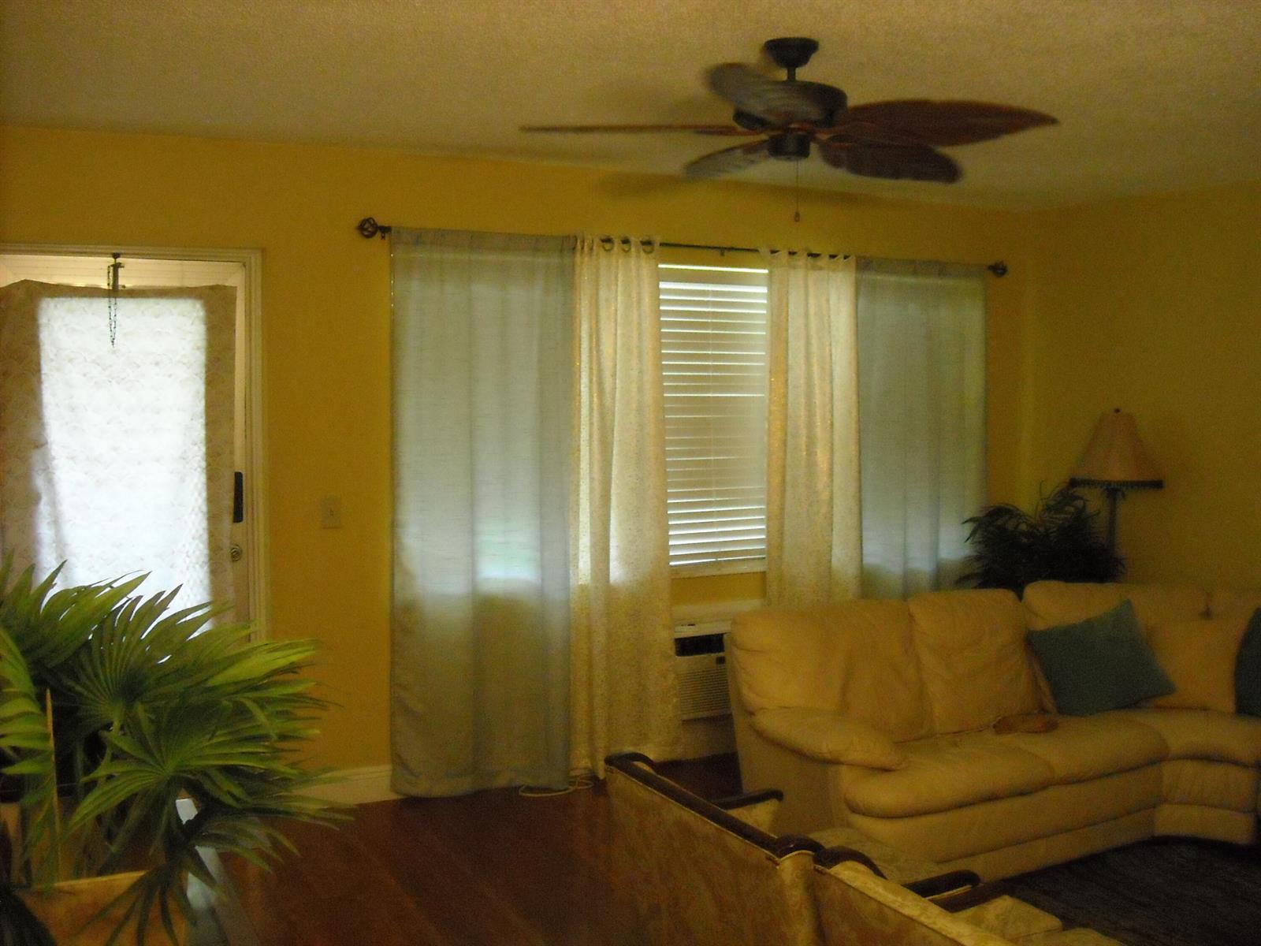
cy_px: 473
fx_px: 1275
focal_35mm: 35
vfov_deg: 40.7
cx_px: 630
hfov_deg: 52.6
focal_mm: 5.7
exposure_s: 1/76
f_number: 2.8
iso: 800
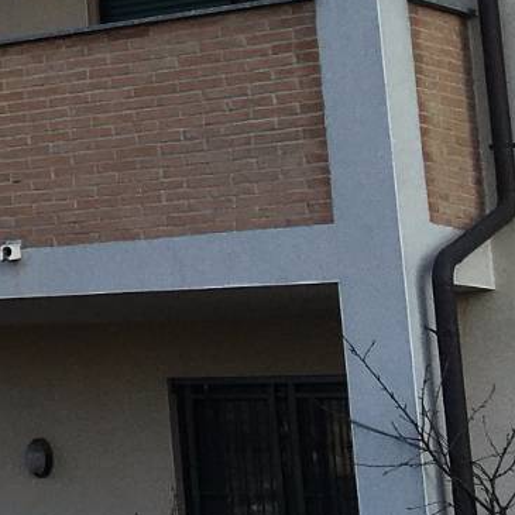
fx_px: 2272
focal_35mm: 135
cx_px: -792
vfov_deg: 12.7
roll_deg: -0.9
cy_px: -18
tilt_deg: +12.0
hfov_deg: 10.7
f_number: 2.2
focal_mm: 4.15
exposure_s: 1/582
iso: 25
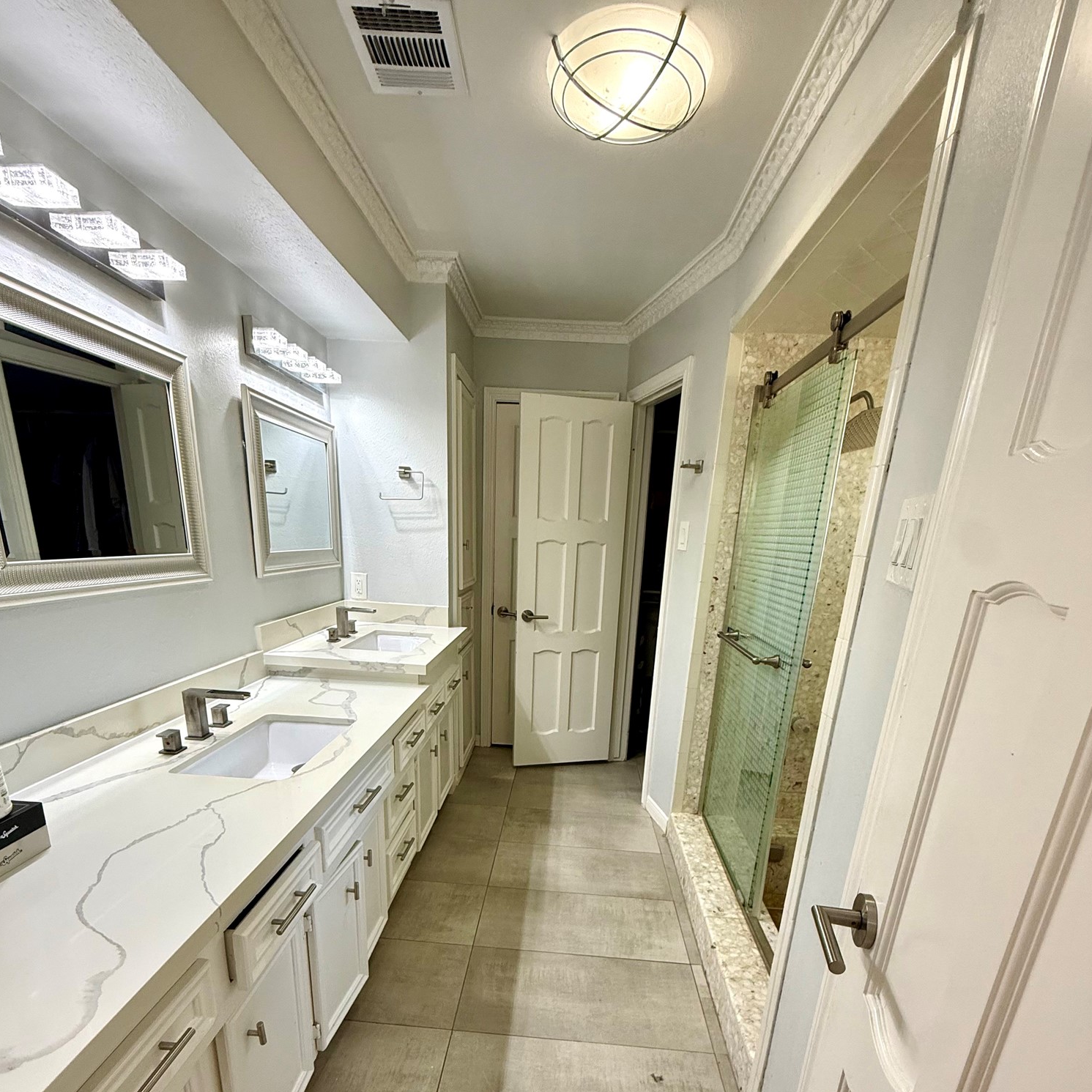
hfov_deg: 84.0
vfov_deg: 81.2
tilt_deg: -17.7
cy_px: 726
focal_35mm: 17
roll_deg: -2.8
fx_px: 607
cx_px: 536
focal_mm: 2.22
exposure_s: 1/120
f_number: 2.2
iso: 160
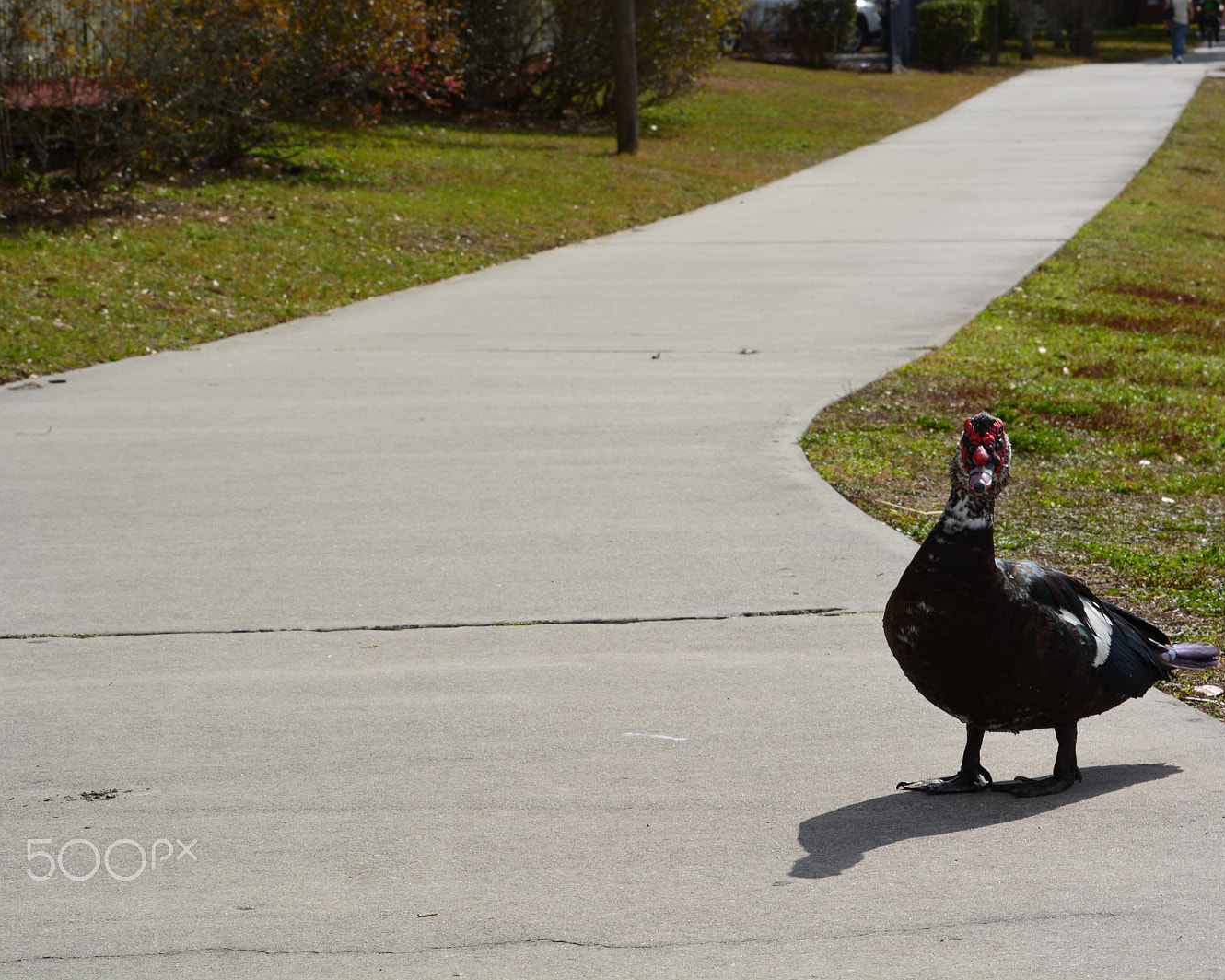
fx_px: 3807
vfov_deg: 14.7
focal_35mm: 105
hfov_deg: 18.3
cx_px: 706
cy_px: 490
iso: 100
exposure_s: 1/200
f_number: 13
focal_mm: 62
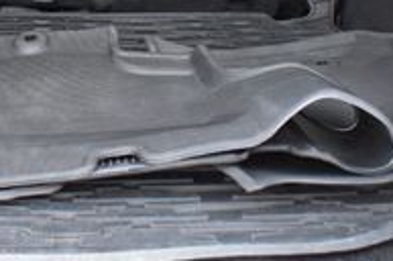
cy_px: -88
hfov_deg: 19.4
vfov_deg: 12.6
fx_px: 1141
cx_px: 79
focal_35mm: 105
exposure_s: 1/15
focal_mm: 21
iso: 1600
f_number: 4
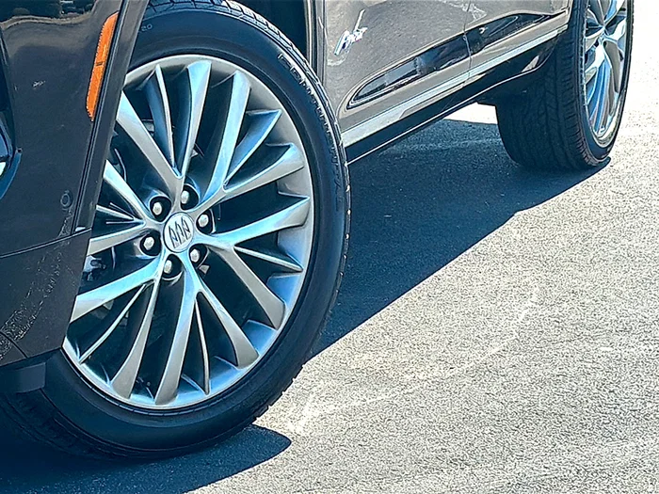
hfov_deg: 19.6
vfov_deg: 14.8
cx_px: 330
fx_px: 1904
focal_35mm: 100
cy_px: 247
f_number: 1.78
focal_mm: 6.86
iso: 80
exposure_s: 1/2421
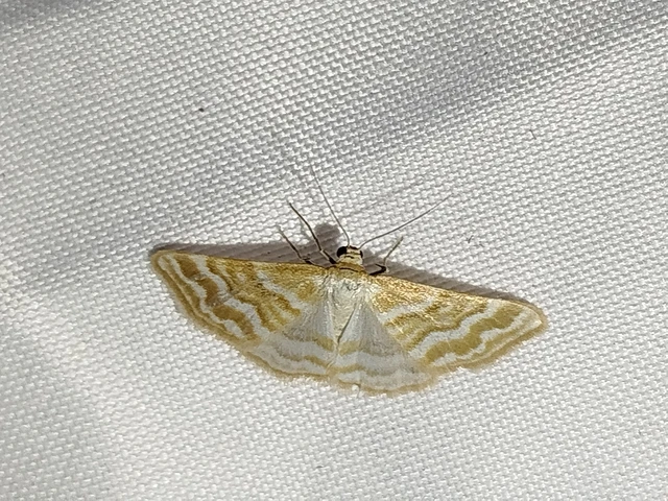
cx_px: 334
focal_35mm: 100
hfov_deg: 19.6
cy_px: 250
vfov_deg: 14.8
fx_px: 1930
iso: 50
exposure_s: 1/50
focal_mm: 5.31
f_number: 1.7
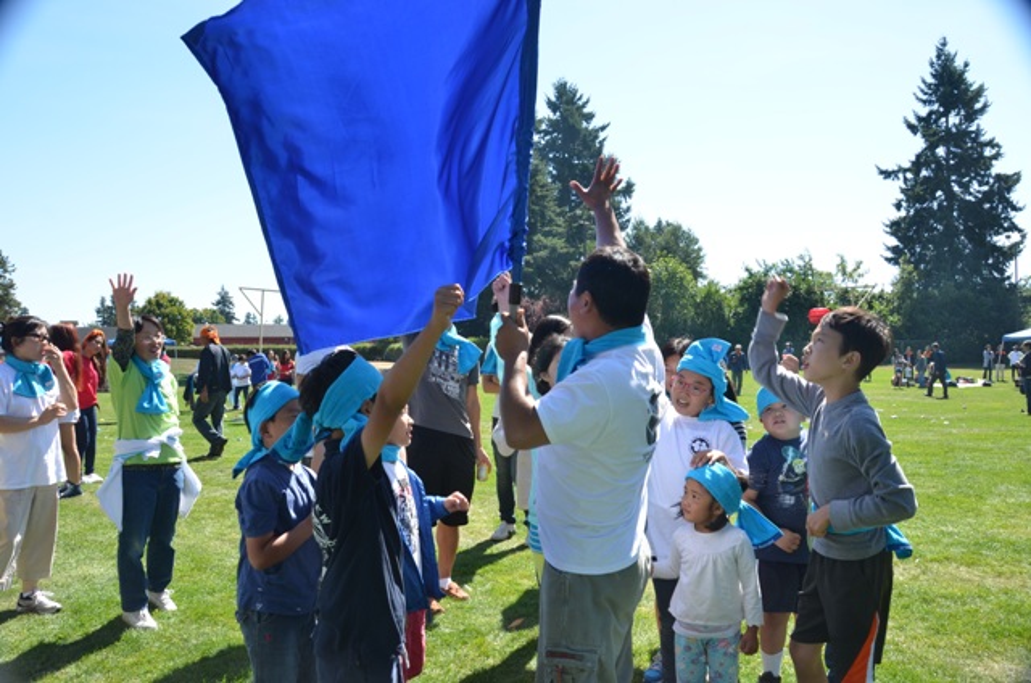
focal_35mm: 27
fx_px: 772
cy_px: 342
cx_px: 516
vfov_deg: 47.7
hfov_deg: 67.5
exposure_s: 1/250
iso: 200
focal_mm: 18
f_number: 8
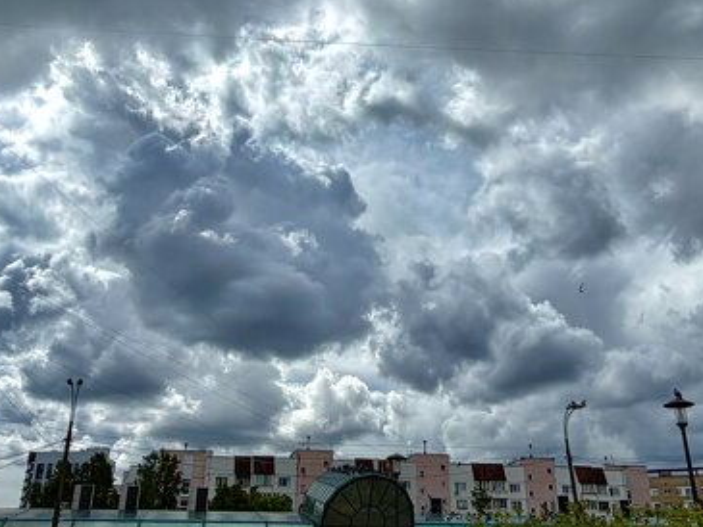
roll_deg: +0.8
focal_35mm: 41
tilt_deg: +30.3
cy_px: 145
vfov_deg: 34.6
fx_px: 833
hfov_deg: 45.7
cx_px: 385
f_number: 2.2
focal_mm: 2.22
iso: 20
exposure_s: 1/2237
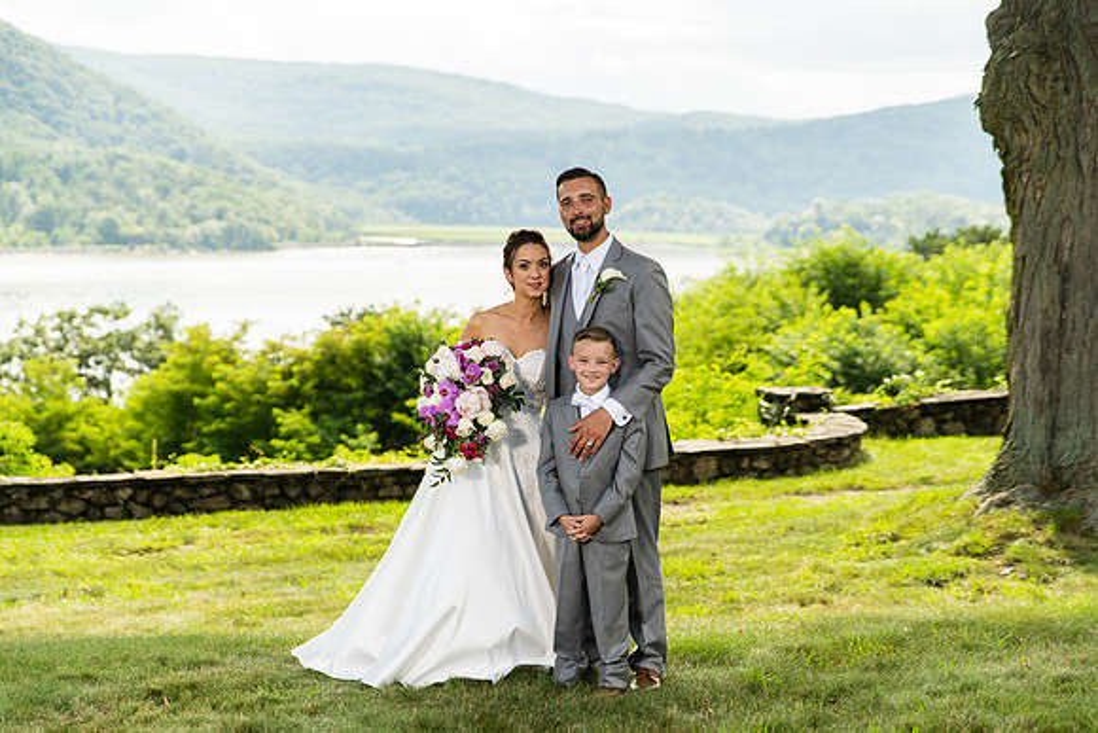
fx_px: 2247
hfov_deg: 27.5
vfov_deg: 18.5
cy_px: 386
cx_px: 549
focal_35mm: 74
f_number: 2.8
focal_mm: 70
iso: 1000
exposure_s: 1/4000
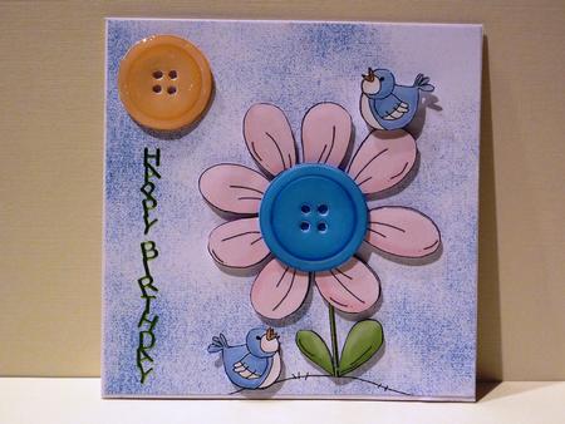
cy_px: 212
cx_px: 282
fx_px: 849
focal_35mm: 52
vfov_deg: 28.1
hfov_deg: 36.8
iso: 400
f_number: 3.8
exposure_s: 1/30
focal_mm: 8.5
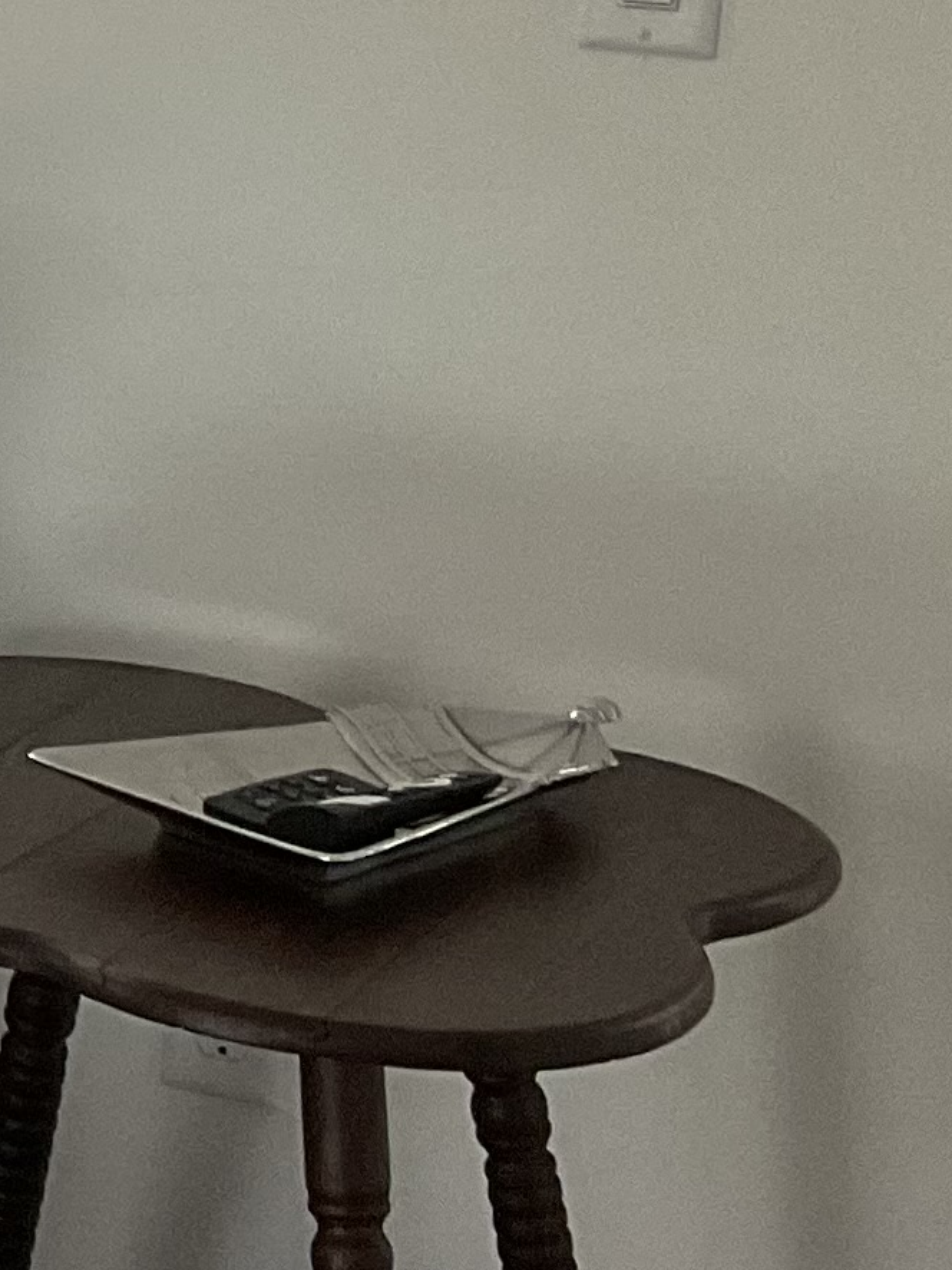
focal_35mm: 132
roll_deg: -1.7
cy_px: 214
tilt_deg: -10.8
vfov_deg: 14.8
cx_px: -1200
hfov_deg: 10.0
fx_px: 4843
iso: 64
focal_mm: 3
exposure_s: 1/120
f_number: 1.8
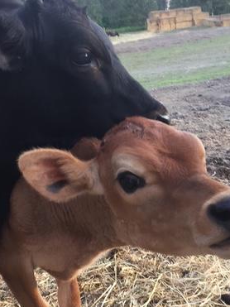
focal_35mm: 50
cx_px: 131
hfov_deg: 29.1
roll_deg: +4.6
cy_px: 185
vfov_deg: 38.0
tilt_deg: -19.8
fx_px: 443
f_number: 2.2
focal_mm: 4.15
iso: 40
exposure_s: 1/60
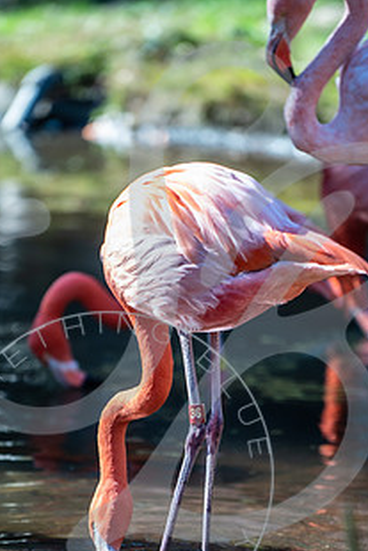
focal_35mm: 290
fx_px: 4441
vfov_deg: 7.1
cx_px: 188
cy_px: 341
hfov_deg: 4.7
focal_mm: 200
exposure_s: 1/400
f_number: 2.8
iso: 200
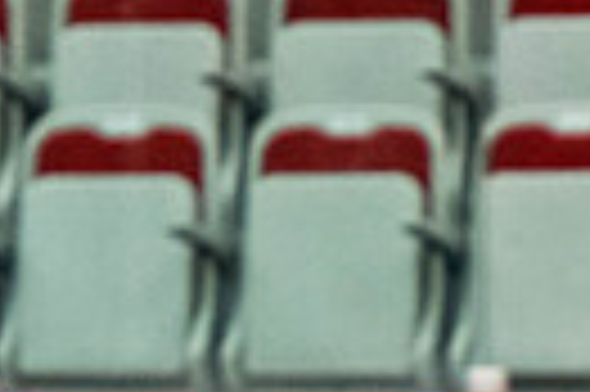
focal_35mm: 1188
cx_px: 949
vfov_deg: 1.2
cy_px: 849
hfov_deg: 1.7
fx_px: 19446
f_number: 2.8
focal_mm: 175
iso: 2800
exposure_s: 1/640
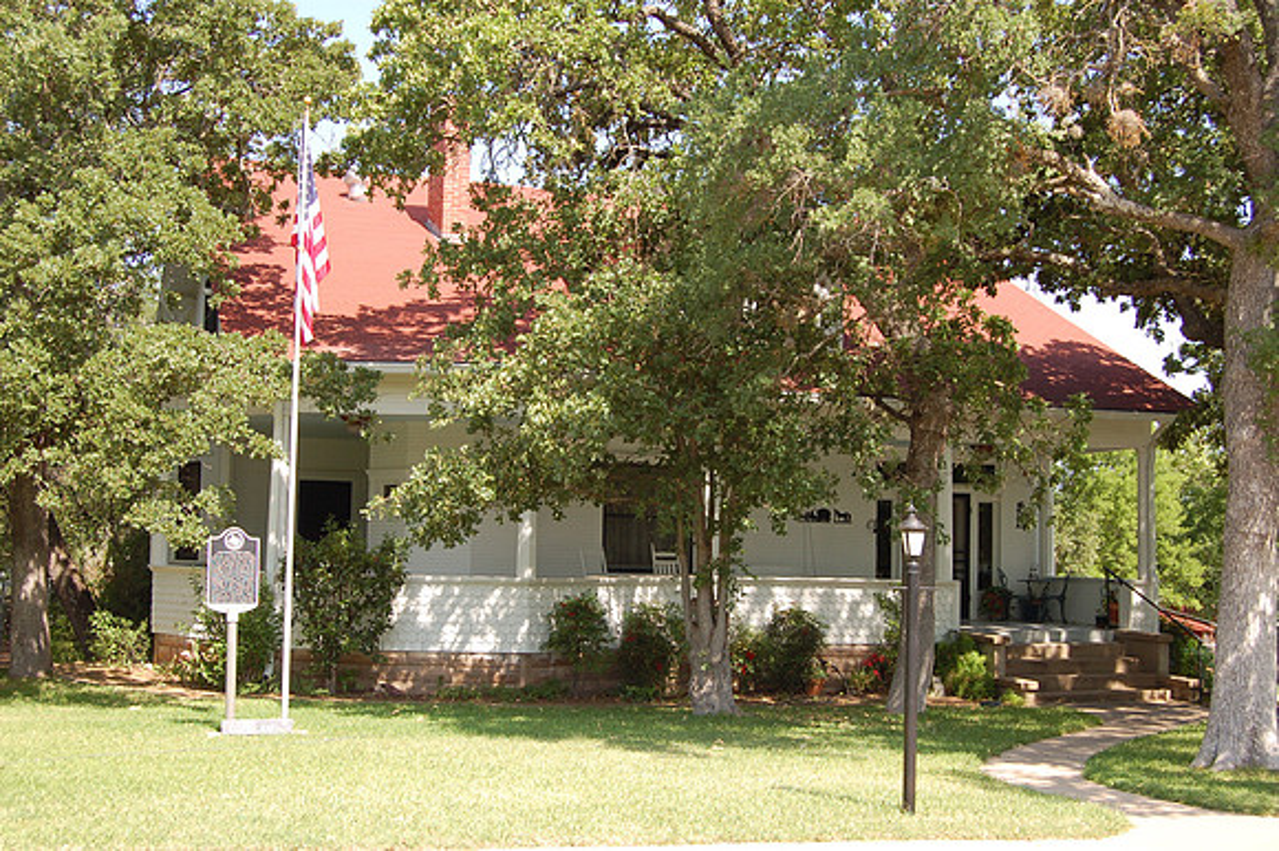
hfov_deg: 42.3
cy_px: 426
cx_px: 640
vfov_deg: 28.9
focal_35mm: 46
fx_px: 1651
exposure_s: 1/200
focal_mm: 31
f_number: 7.1
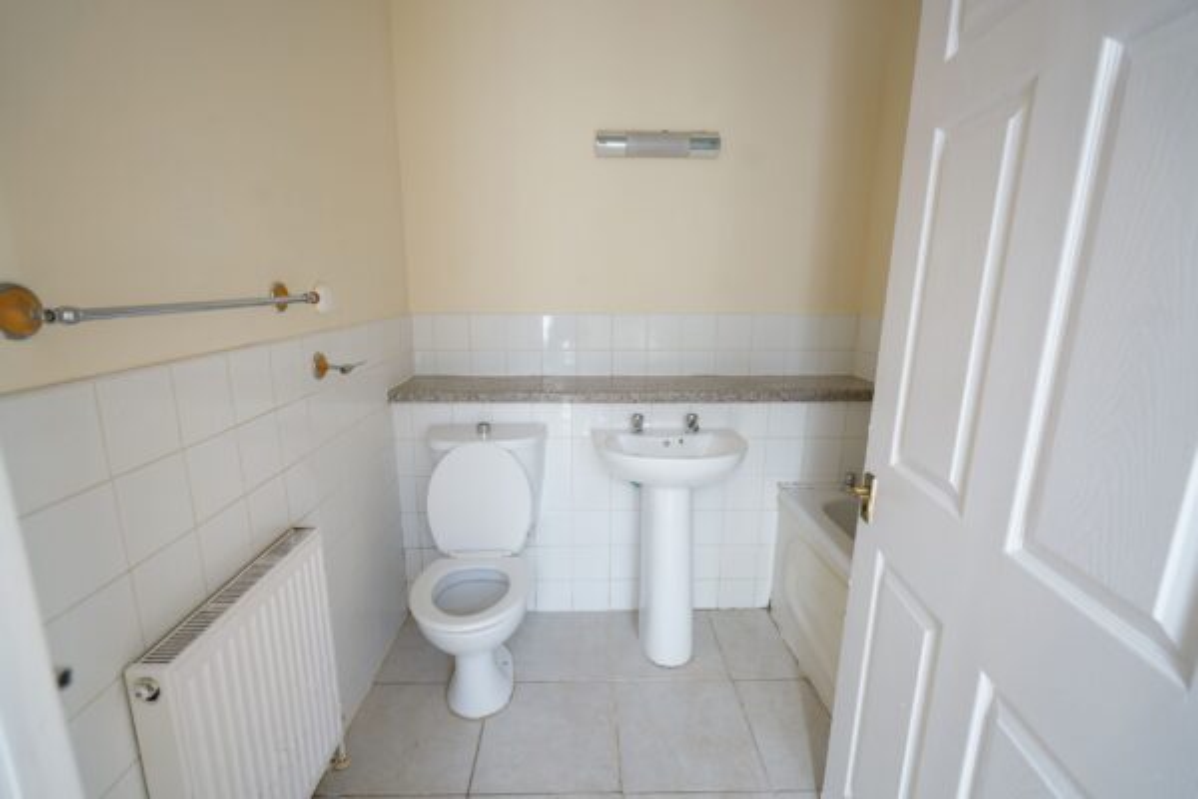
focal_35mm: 16
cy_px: 400
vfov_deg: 73.7
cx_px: 599
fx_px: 532
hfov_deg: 96.7
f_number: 4
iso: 400
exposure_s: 1/50
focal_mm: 16
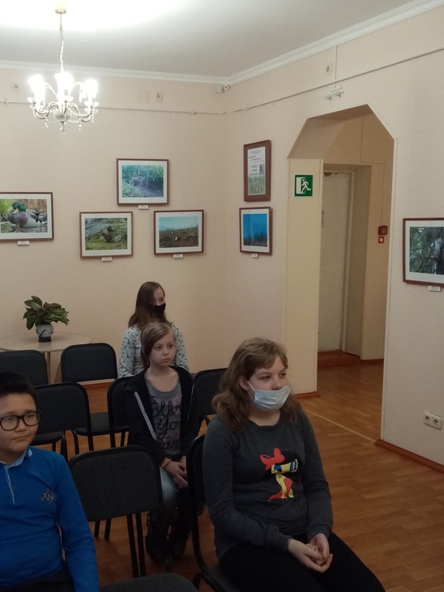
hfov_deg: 38.1
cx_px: 142
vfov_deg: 50.1
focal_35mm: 37
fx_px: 633
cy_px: 303
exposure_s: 1/25
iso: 361
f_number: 1.8
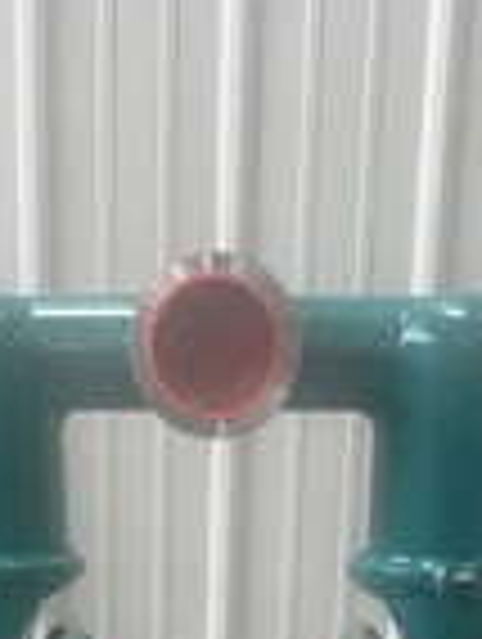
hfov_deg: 20.2
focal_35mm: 73
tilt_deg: -18.2
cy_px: 886
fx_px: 1351
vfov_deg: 22.9
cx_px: 221
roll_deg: -1.9
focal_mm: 5.1
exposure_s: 1/60
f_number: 1.6
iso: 100
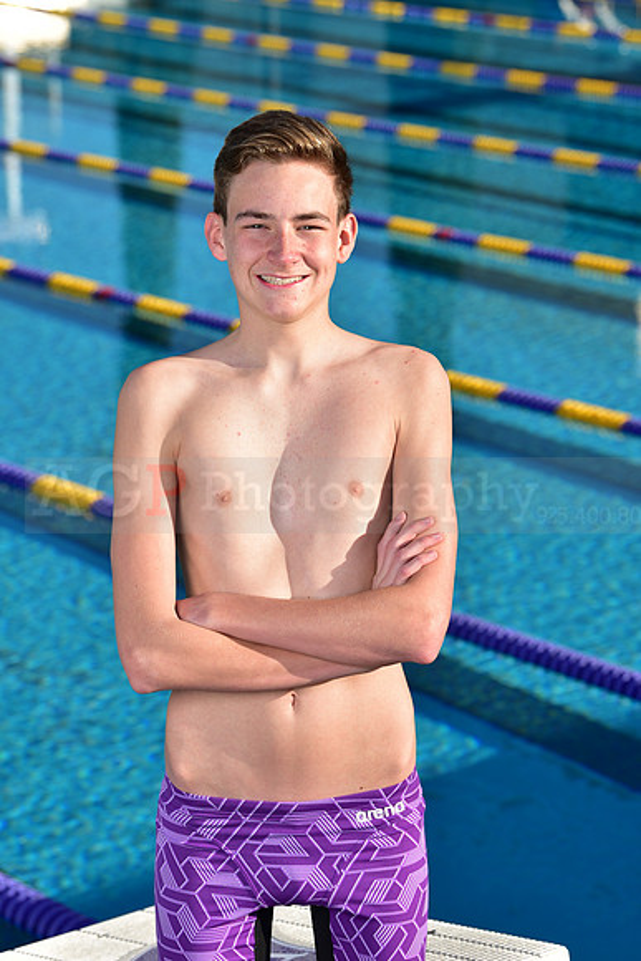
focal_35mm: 122
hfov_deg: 11.2
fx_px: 3256
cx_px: 320
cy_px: 480
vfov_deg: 16.8
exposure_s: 1/250
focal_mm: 122
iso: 64
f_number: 6.3
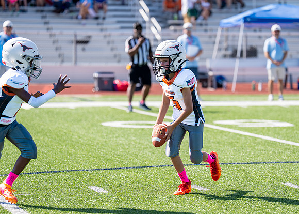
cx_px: 177
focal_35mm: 177
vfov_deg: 8.1
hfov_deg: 11.3
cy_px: 106
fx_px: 1504
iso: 100
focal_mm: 151
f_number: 2.8
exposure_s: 1/1250
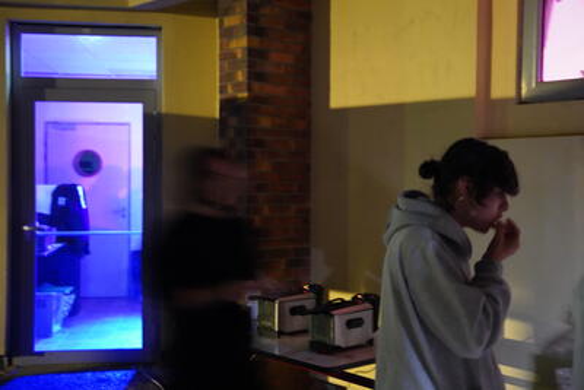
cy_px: 195
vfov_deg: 26.5
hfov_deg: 38.8
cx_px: 292
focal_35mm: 51
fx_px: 829
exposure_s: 1/4
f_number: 2.8
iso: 12800
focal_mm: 51.1
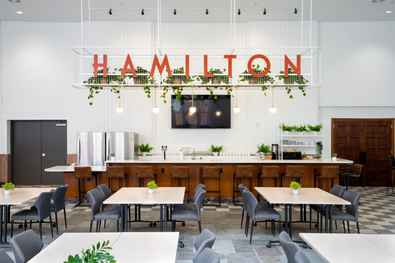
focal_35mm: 35
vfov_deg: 37.8
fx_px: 384
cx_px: 198
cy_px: 132
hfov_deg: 54.4
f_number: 14
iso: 800
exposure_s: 1/20
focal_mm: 35
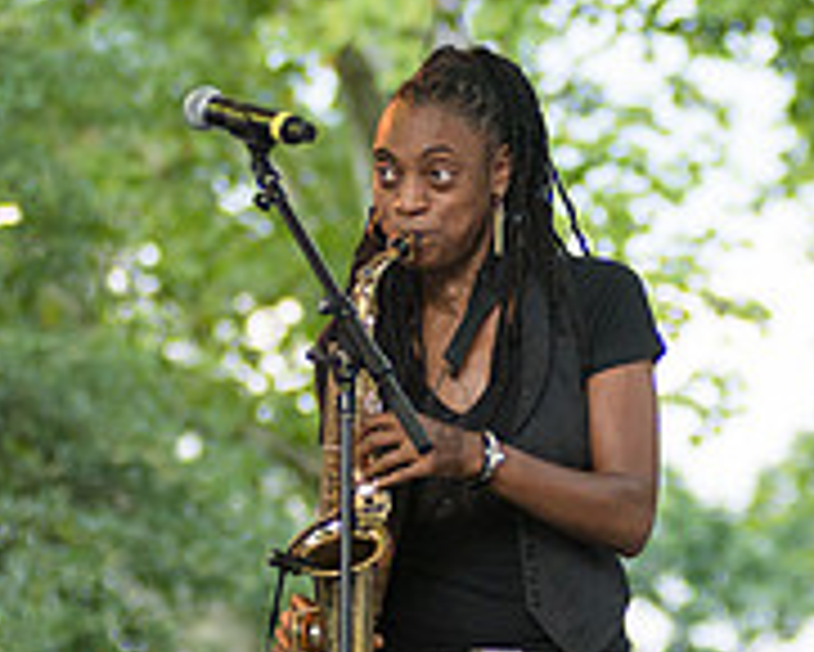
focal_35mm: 308
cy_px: 330
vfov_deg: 5.0
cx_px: 613
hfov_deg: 6.3
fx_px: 7424
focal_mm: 86
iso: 1250
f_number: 2.8
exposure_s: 1/2000
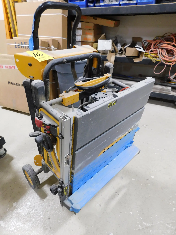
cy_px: 118
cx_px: 88
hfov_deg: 58.9
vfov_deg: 73.9
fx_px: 156
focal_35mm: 23
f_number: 3
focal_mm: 4
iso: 220
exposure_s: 1/30
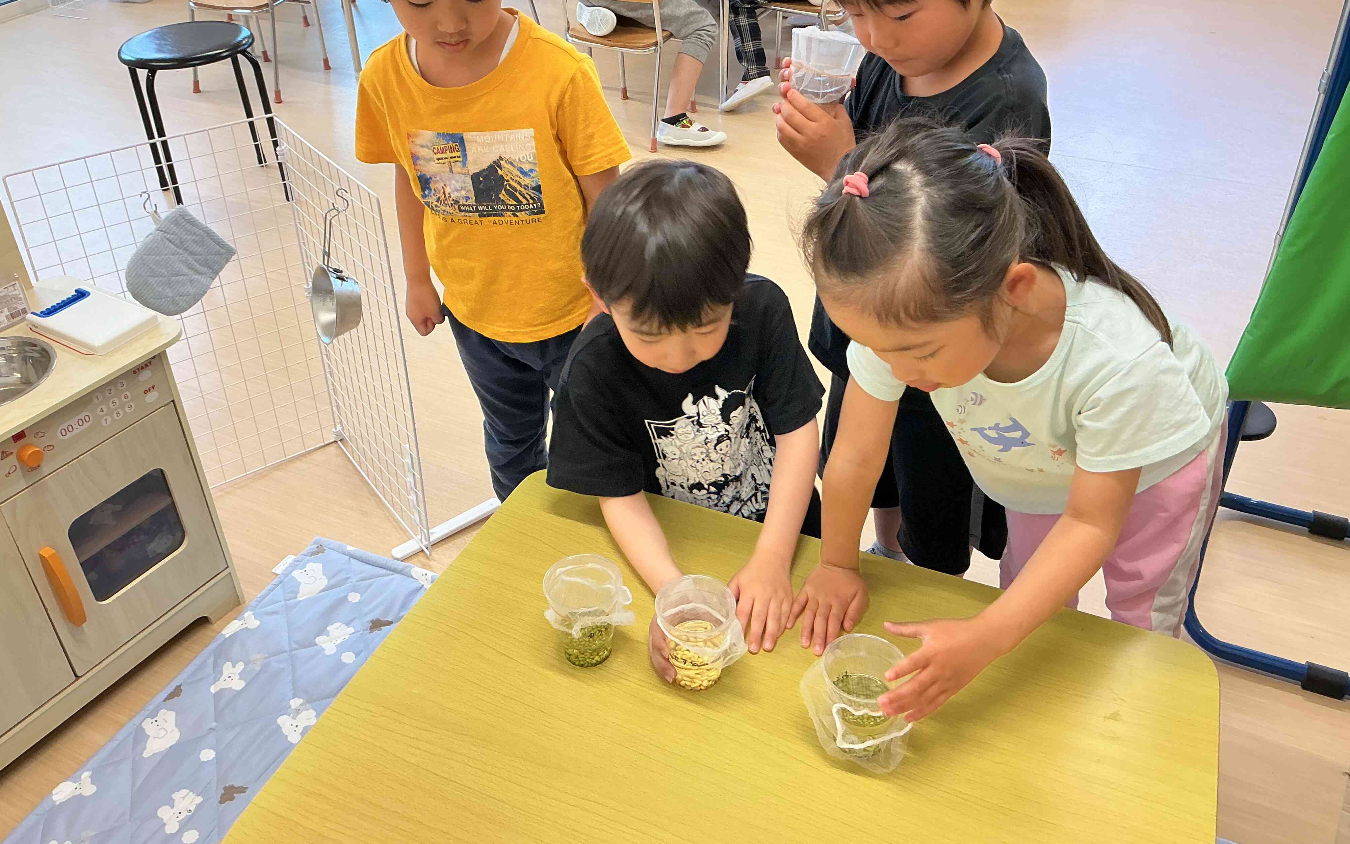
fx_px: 1141
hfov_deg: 61.2
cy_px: 347
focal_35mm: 31
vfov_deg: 40.5
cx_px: 675
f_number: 1.8
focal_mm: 3
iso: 64
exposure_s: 1/100
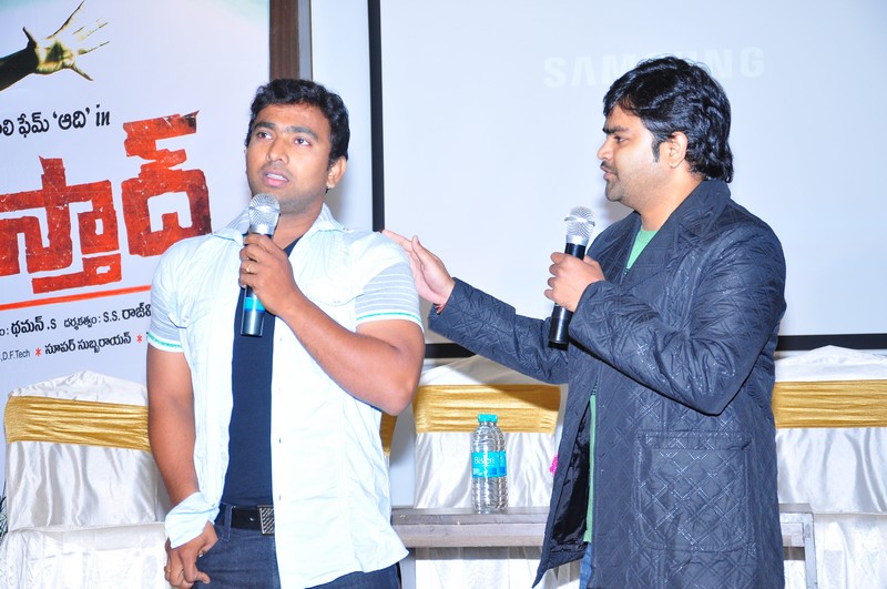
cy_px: 294
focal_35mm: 78
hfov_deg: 26.0
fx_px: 1919
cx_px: 444
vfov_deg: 17.4
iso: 400
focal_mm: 52
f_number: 5
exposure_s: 1/125
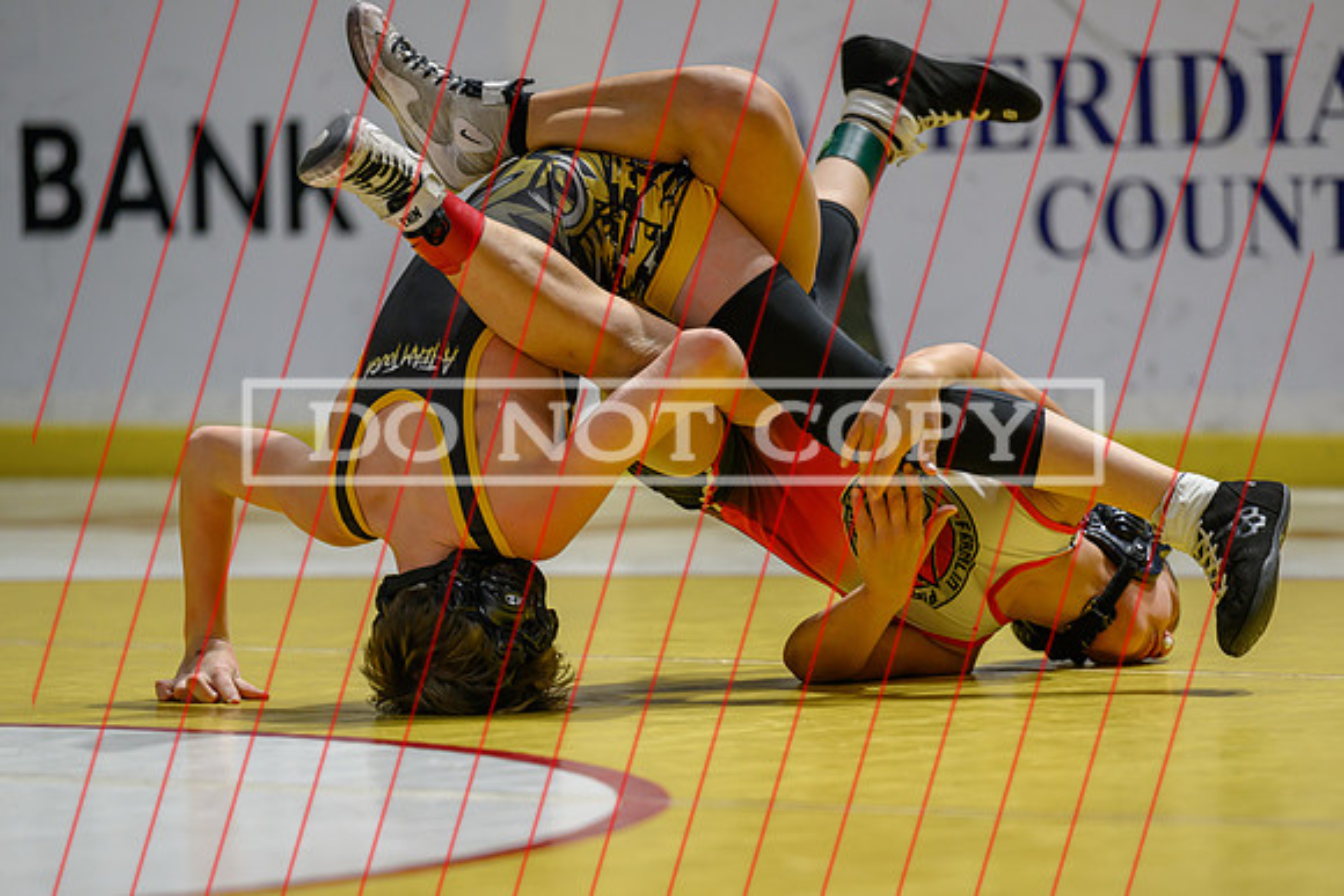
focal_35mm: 247
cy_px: 542
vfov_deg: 5.6
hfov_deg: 8.3
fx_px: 9216
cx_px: 766
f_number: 2.8
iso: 1250
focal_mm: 200
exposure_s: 1/800
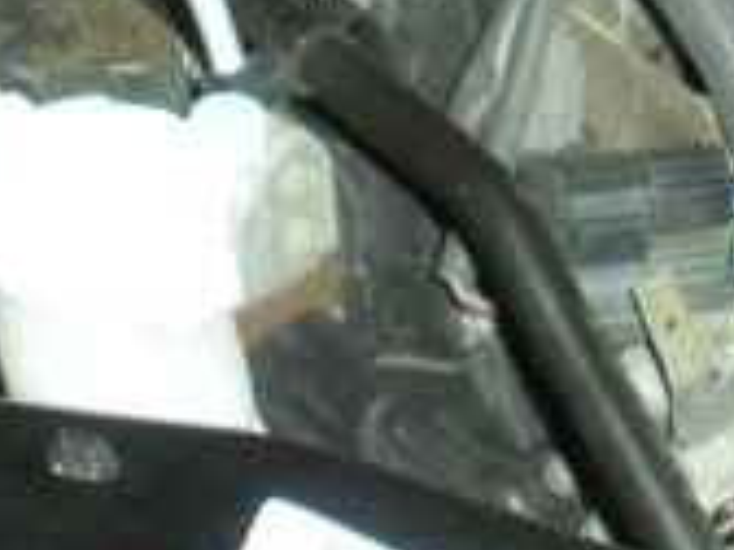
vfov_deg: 8.2
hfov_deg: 11.4
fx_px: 3626
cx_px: 725
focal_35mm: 171
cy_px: -602
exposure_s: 1/60
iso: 277
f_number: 3.5
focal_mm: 6.3
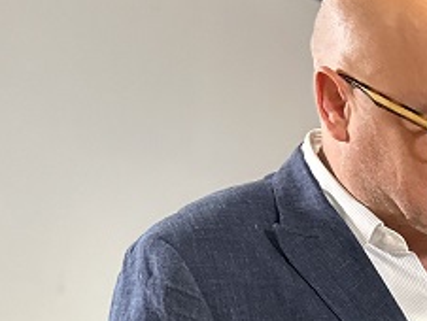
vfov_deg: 12.9
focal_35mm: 107
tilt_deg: +0.8
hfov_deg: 15.6
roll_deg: -3.0
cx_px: 782
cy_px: 515
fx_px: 1321
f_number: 1.78
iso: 200
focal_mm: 6.86
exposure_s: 1/100
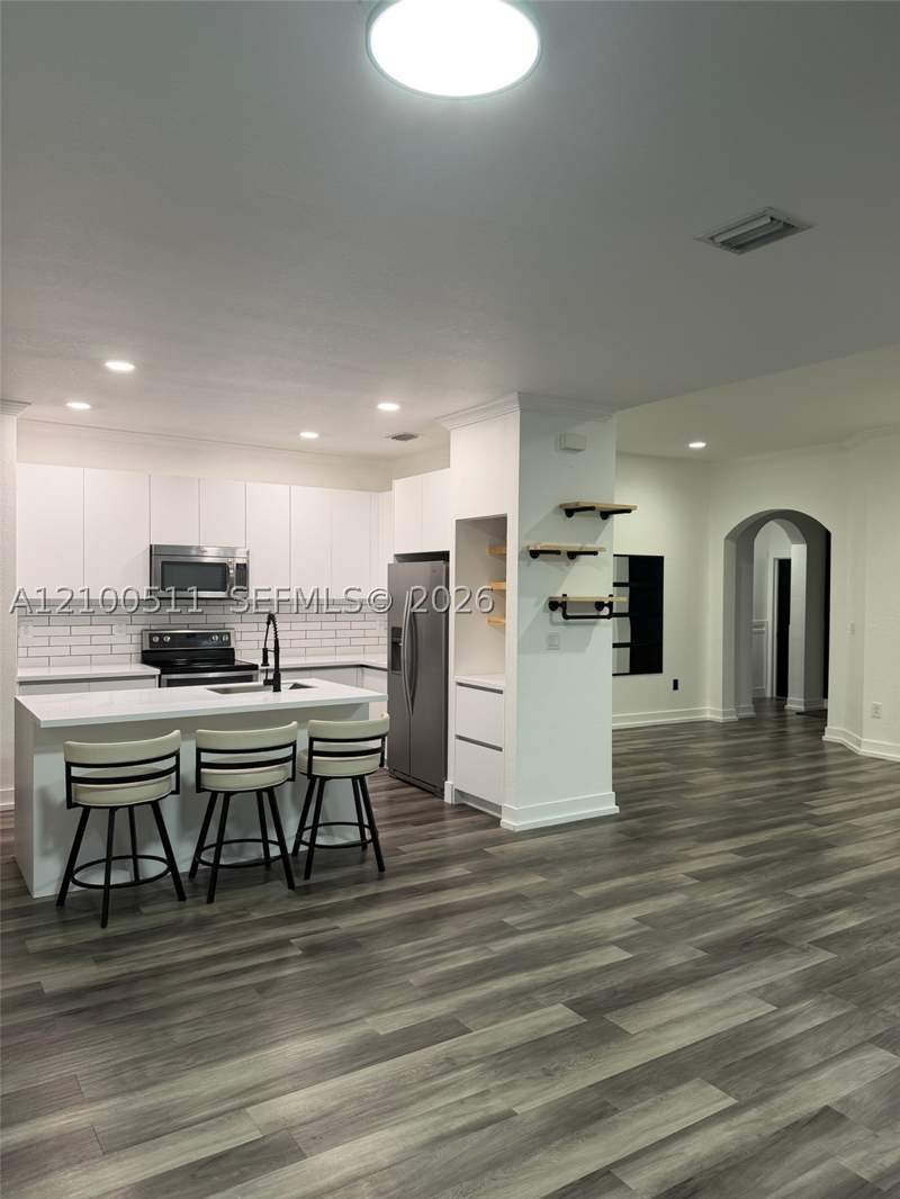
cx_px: 450
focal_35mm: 24
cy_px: 600
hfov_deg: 56.8
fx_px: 832
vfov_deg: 71.6
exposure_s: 1/60
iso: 125
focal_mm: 6.76
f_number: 1.78
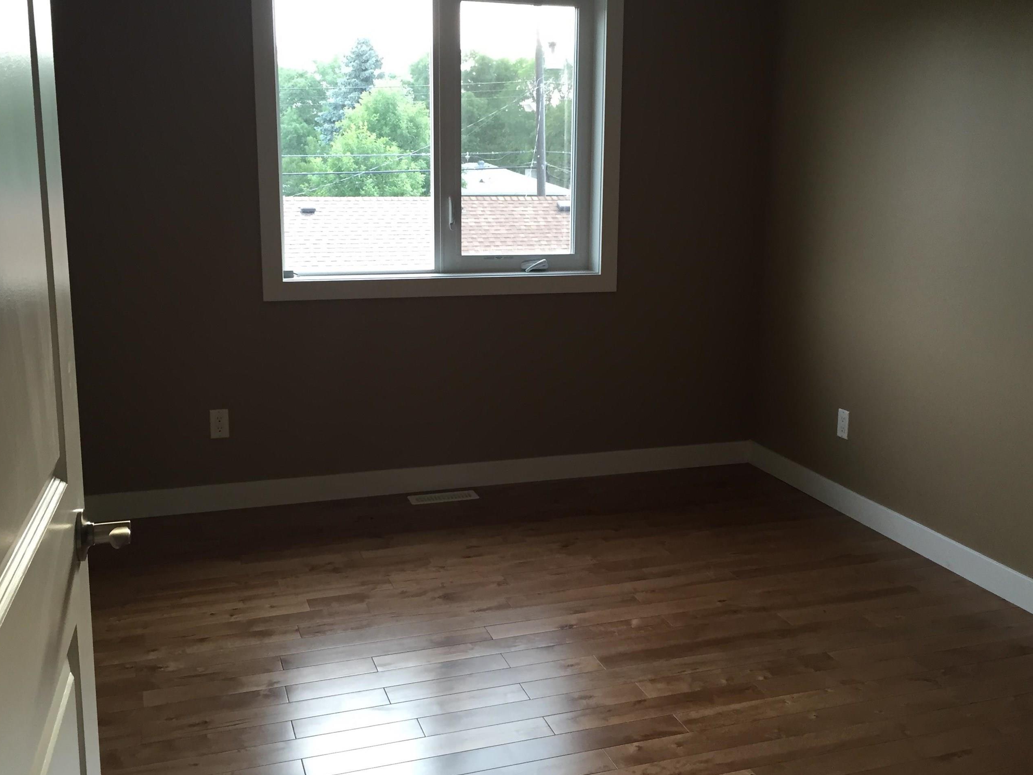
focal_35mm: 35
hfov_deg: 52.6
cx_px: 521
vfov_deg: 40.7
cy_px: 350
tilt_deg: -8.6
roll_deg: -1.6
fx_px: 1045
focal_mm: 4.15
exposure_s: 1/30
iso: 40
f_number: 2.2
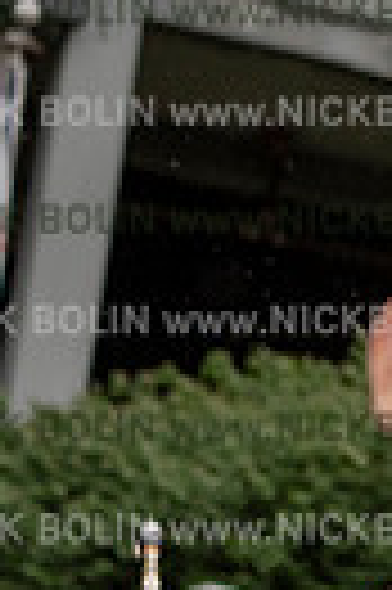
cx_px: 946
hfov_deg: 5.7
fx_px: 3783
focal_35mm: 231
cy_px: 115
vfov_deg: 8.9
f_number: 3.5
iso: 250
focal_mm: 52
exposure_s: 1/800
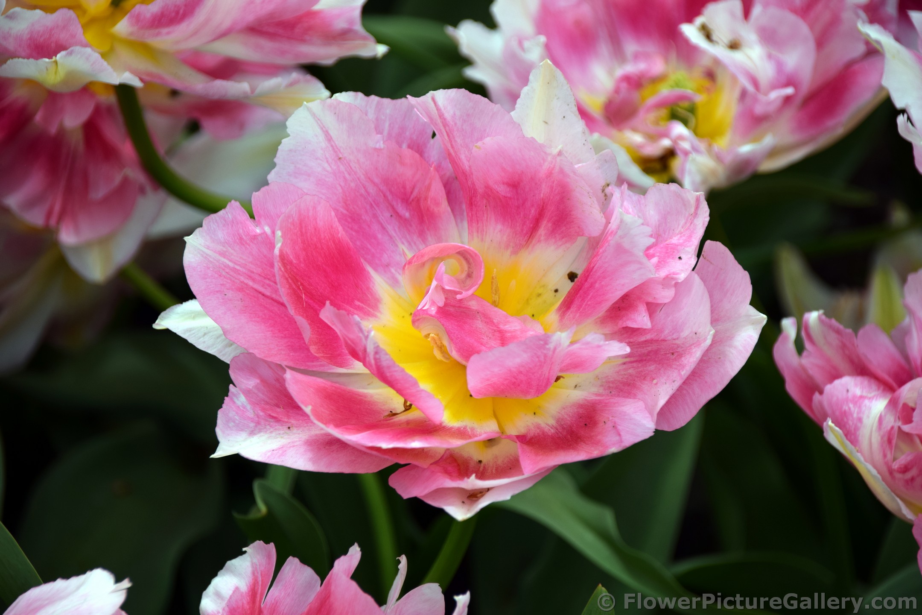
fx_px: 7107
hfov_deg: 7.4
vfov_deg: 5.0
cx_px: 461
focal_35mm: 278
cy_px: 308
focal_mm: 185
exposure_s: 1/500
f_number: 6
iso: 200
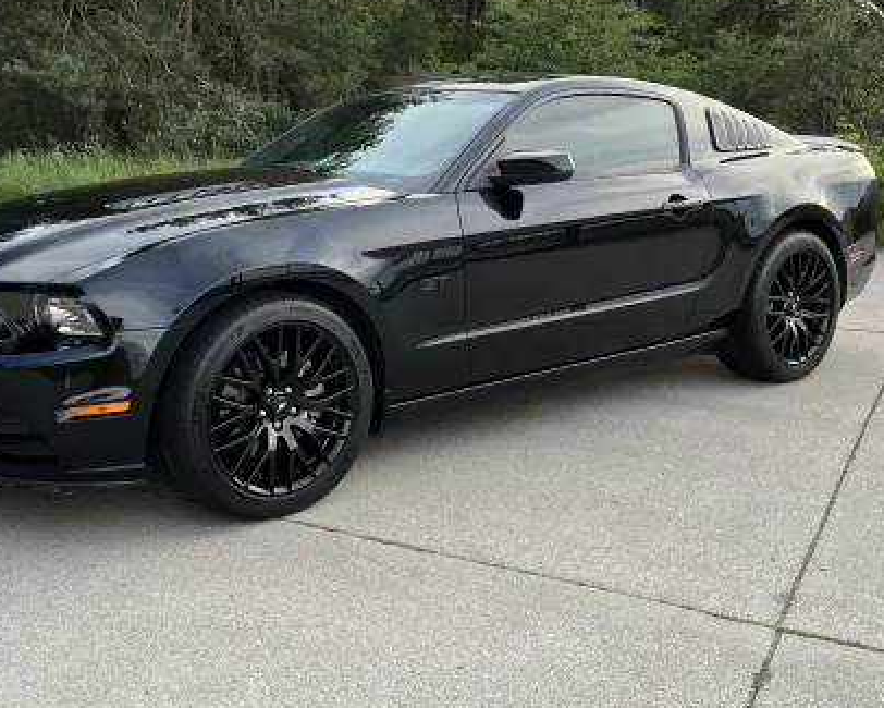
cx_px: 368
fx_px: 1047
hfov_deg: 45.6
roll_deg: +0.4
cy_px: 211
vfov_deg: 36.8
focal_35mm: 40
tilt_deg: -5.0
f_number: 1.6
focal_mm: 5.1
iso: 32
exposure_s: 1/123
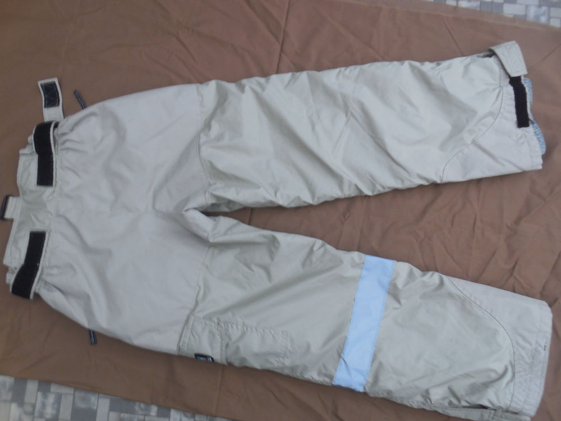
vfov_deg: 53.1
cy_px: 210
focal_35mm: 26
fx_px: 421
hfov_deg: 67.3
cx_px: 280
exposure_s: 1/30
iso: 200
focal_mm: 4.6
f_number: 3.5
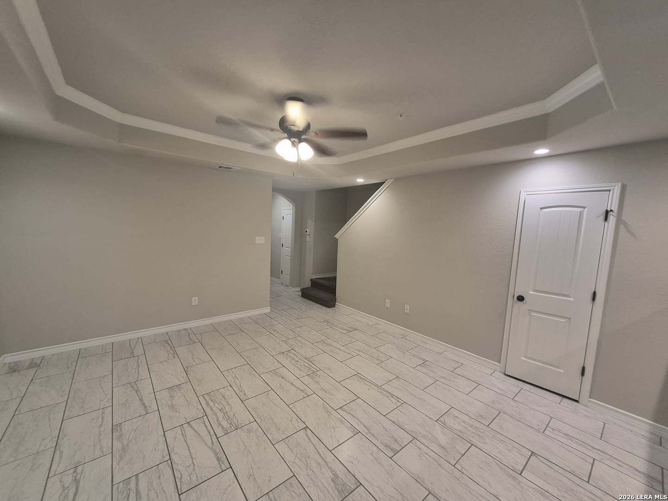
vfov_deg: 89.9
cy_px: 250
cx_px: 334
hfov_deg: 106.2
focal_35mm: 13
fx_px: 251
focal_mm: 1.74
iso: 200
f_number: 2.2
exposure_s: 1/60
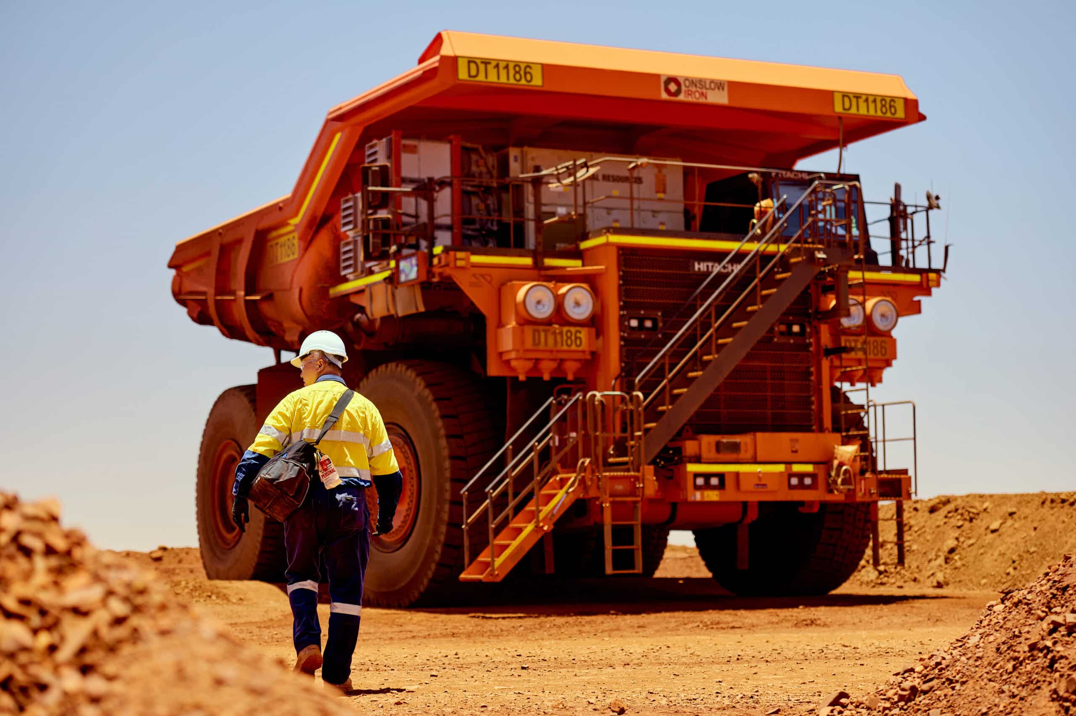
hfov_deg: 28.9
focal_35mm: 70
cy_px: 358
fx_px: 2091
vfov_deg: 19.4
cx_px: 538
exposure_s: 1/500
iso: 100
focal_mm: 70
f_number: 4
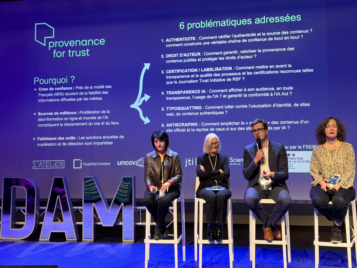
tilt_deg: +2.8
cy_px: 134
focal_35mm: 48
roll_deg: +0.8
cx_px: 178
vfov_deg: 30.3
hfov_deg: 39.7
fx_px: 495
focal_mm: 6.76
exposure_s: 1/50
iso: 200
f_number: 1.78
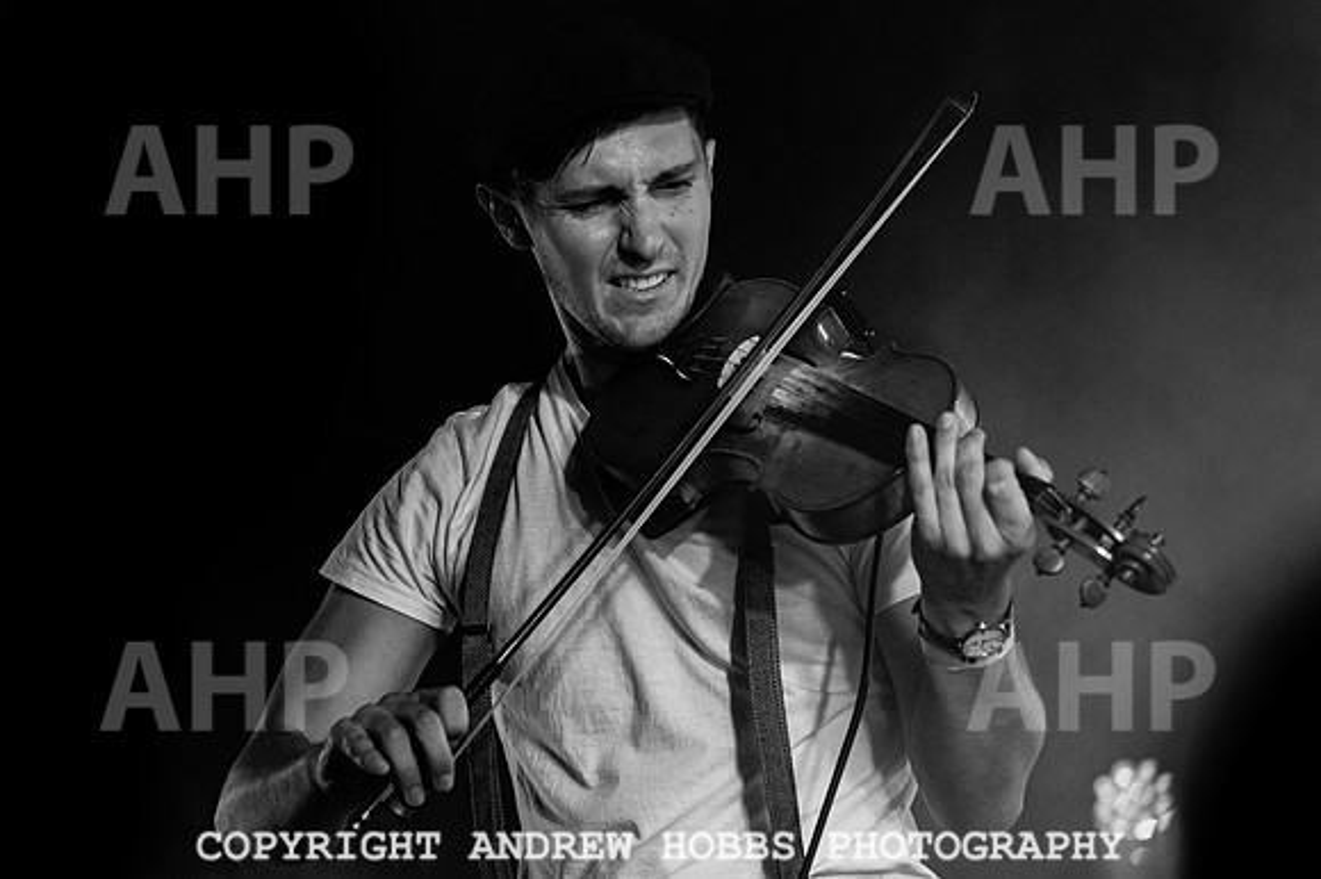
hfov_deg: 17.5
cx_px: 587
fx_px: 4279
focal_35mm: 117
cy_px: 410
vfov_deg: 11.7
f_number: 4
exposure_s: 1/1000
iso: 1400
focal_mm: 102
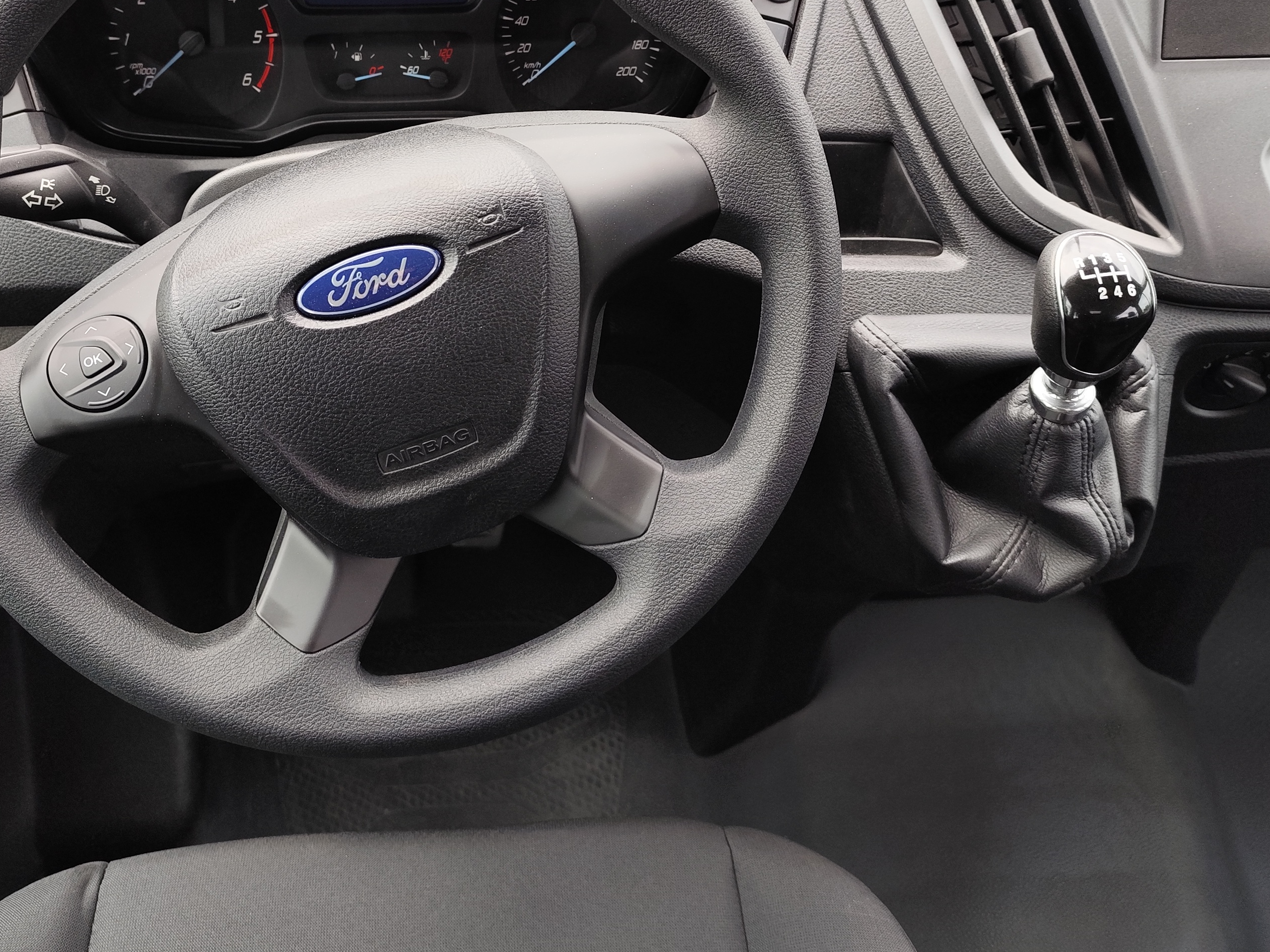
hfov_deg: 50.0
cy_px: 223
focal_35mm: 37
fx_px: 1357
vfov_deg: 37.6
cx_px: 558
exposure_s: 1/105
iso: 50
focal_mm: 6.19
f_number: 1.65
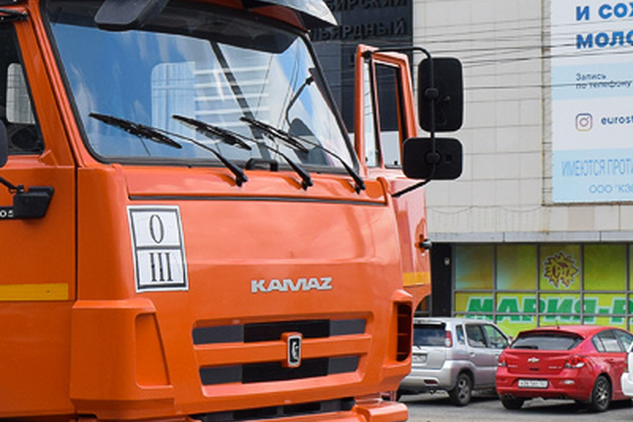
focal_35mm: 117
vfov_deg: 11.7
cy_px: 144
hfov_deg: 16.6
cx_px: -180
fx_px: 2058
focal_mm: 26
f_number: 8
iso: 320
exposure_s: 1/250
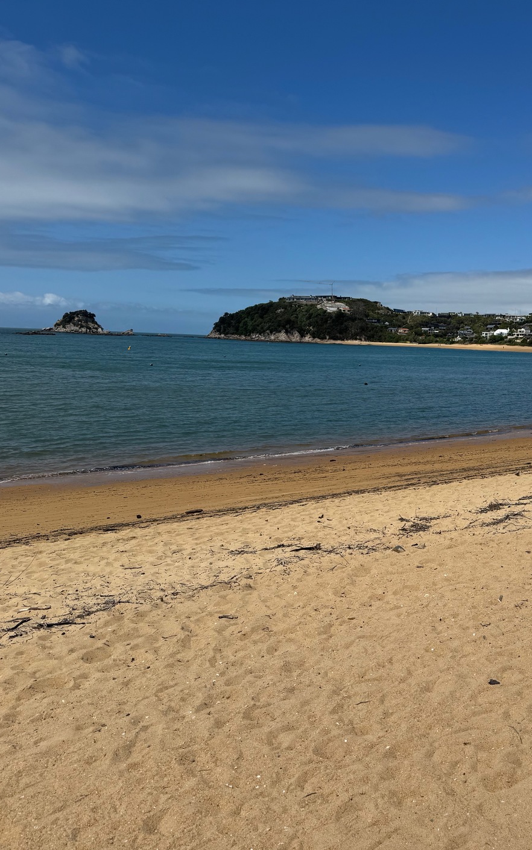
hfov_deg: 36.6
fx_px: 789
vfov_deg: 56.7
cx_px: 380
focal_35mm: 34
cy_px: 425
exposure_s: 1/12346
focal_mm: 6.76
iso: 100
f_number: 1.78
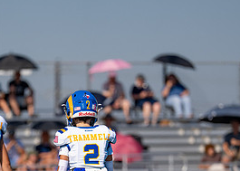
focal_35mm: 543
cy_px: 166
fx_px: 3699
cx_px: 87
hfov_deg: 3.7
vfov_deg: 2.6
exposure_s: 1/4000
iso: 125
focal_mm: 200
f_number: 2.8
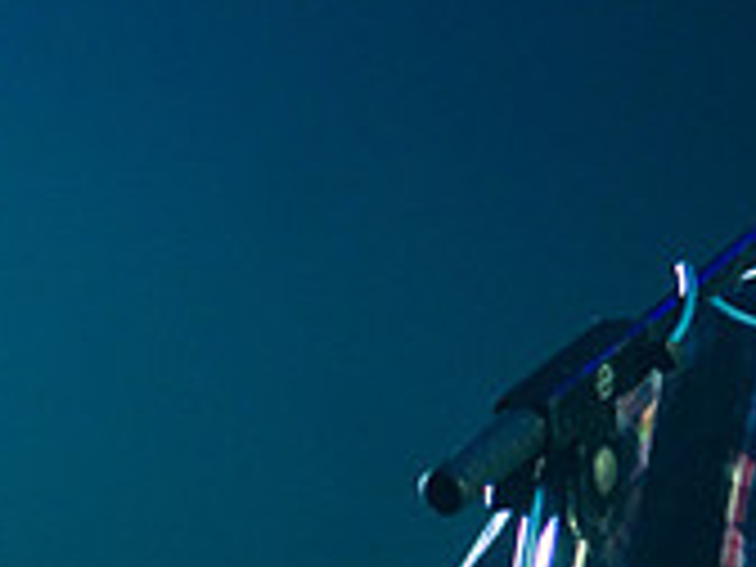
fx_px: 7622
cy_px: 308
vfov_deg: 4.3
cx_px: 918
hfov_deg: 5.7
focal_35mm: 349
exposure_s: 1/200
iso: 1000
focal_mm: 70
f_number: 2.8
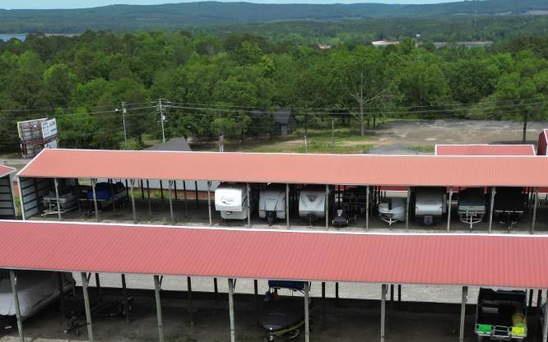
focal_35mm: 55
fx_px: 821
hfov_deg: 36.8
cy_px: 349
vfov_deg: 22.5
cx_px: 329
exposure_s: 1/2500
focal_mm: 6.72
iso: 100
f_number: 1.7
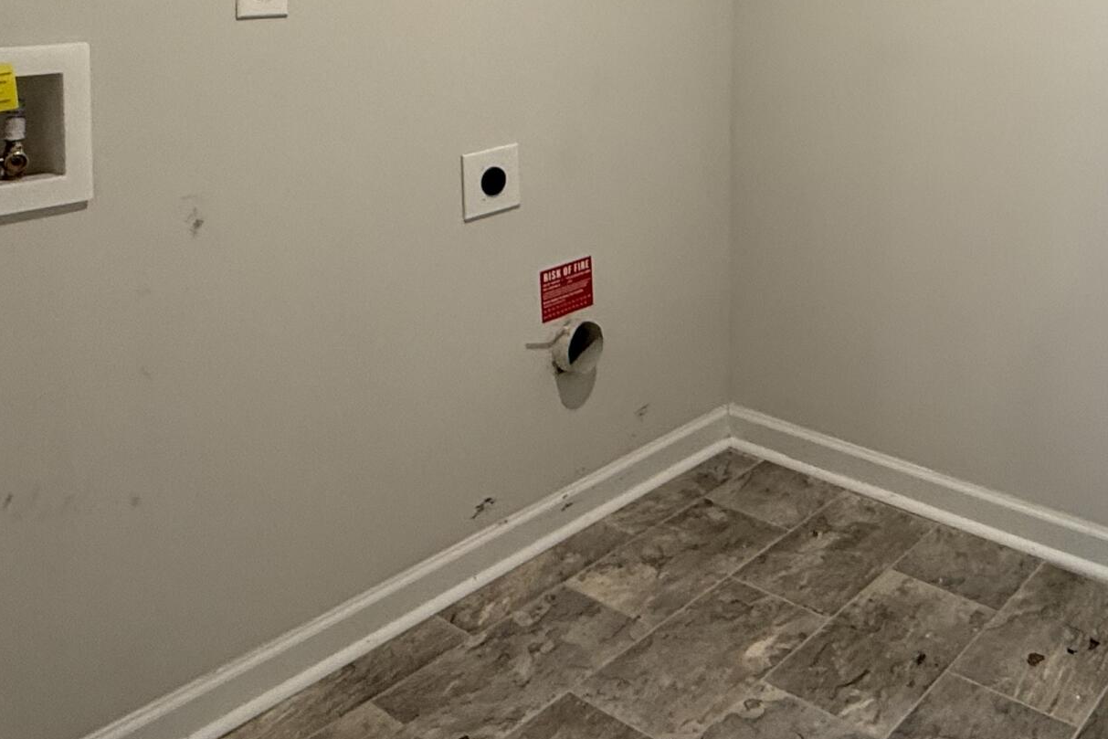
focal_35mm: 36
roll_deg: -0.6
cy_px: -3
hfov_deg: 49.7
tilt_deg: -2.9
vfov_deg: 33.7
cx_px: 900
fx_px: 1108
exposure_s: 1/60
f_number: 2.2
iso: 200
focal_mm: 2.22
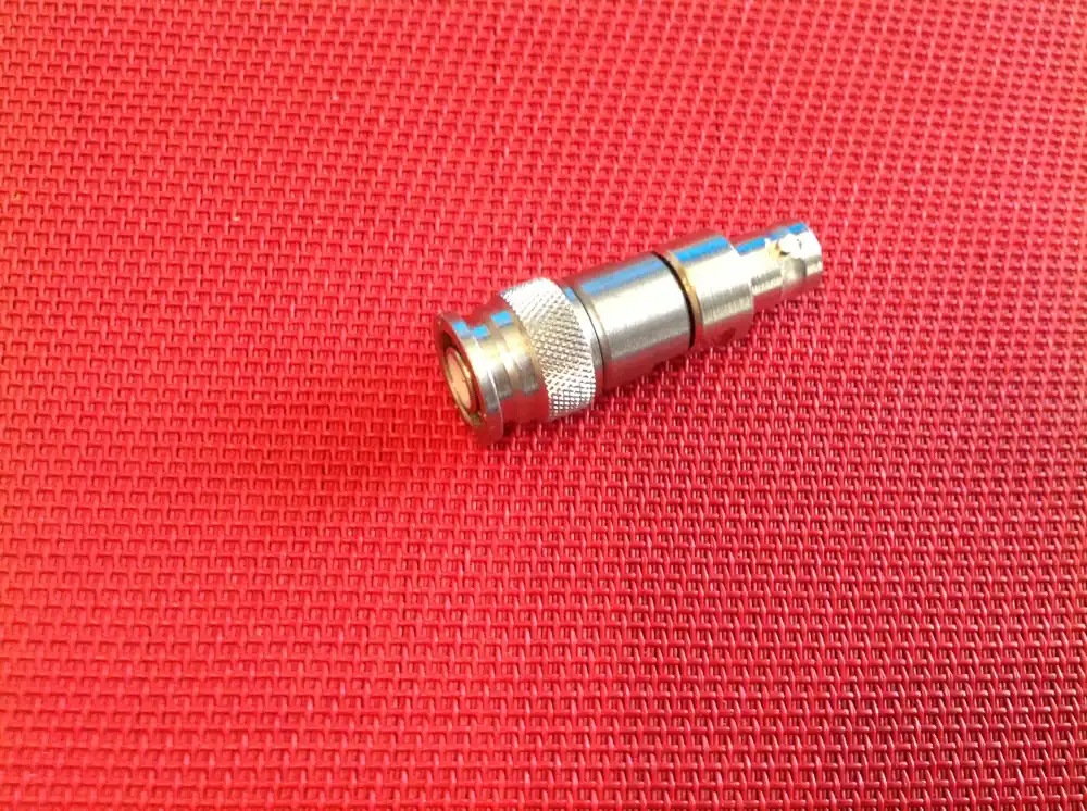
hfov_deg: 52.7
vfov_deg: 40.6
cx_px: 544
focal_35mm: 35
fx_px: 1097
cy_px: 406
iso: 320
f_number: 2.4
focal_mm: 4.28
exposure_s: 1/15
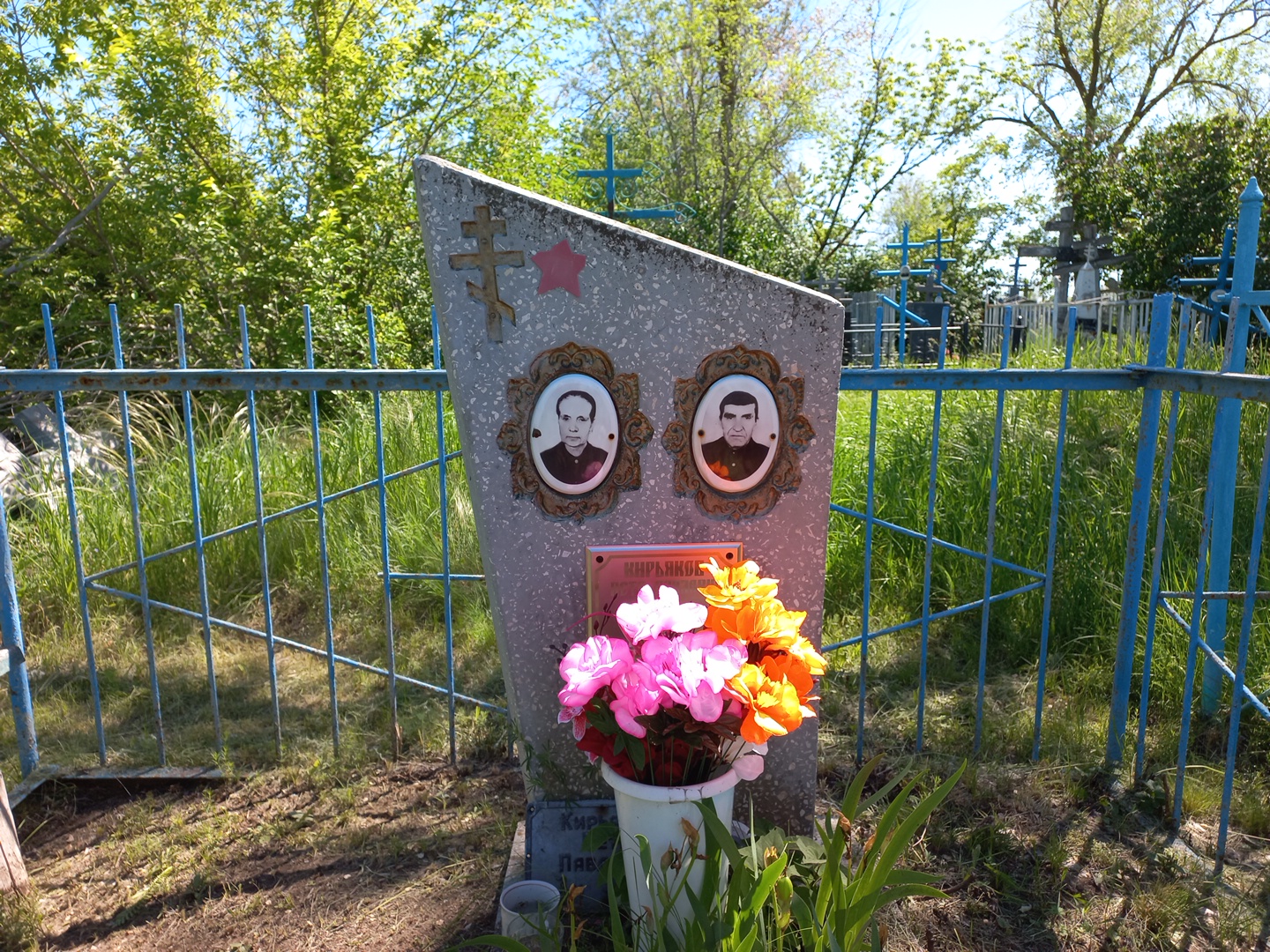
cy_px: 476
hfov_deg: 69.4
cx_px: 635
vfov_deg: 54.9
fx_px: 917
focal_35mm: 25
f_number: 1.8
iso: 25
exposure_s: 1/238
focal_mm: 4.6
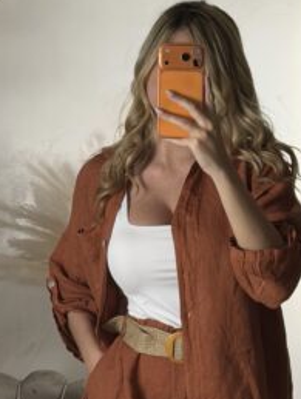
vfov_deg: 26.2
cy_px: 250
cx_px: 123
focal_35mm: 74
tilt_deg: -7.6
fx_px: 856
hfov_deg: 19.9
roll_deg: +1.0
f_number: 1.78
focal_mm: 6.76
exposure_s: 1/100
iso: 64
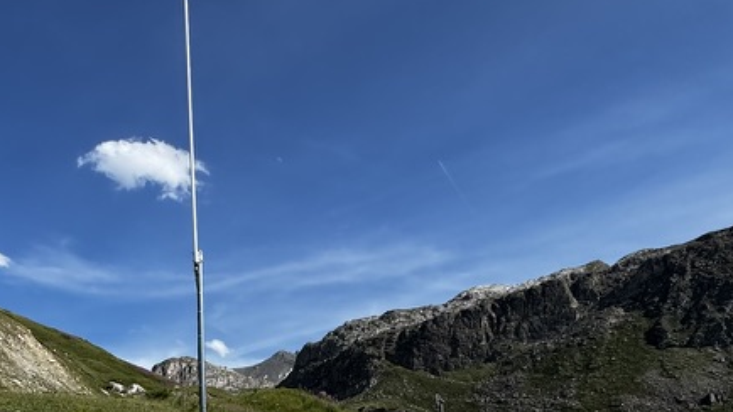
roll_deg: +1.2
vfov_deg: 29.9
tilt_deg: +11.0
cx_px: 226
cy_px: 437
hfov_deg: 53.8
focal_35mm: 36
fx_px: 700
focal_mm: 2.22
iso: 50
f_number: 2.2
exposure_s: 1/2208
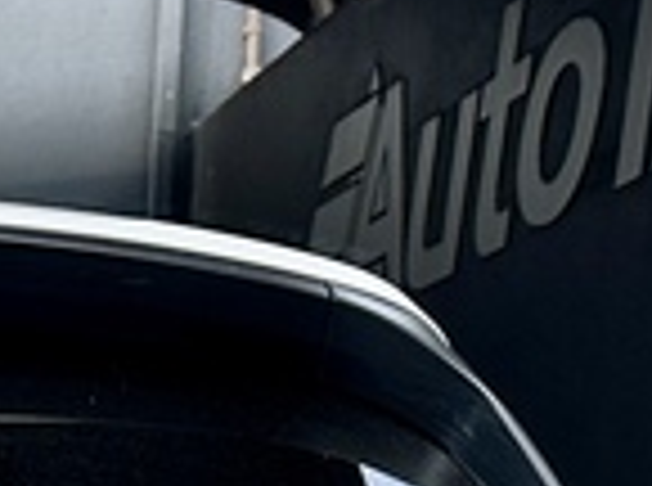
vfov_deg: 7.7
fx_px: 3194
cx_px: -468
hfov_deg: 11.0
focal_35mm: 170
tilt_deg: -10.6
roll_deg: -1.3
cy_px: 1368
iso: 80
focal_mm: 6.86
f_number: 1.78
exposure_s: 1/1812
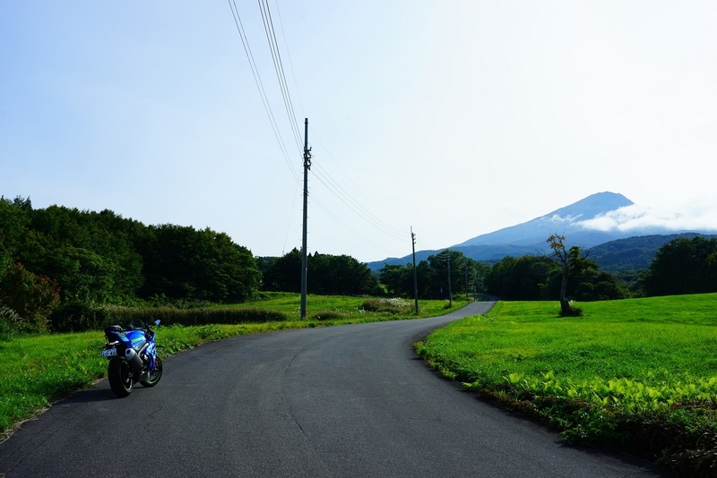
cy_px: 239
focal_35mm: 36
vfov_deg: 36.9
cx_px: 358
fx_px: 717
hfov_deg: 53.1
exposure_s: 1/200
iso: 100
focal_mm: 36
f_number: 11
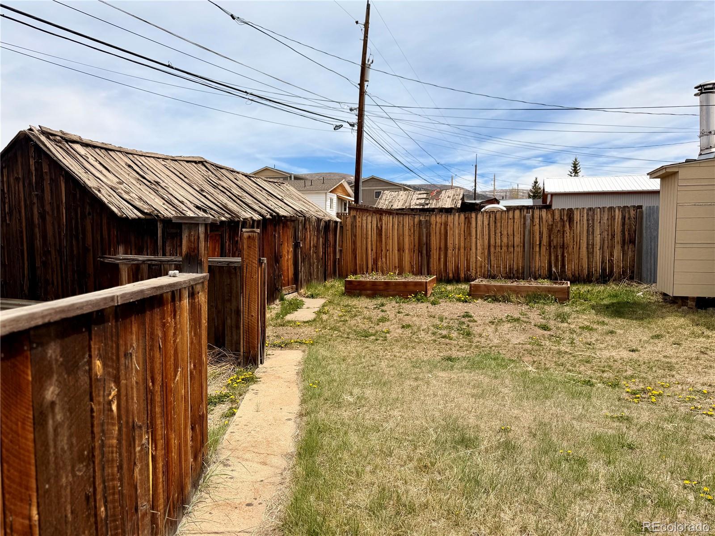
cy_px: 268
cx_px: 358
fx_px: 496
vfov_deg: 56.8
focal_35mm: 24
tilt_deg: -2.5
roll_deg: -0.6
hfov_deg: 71.6
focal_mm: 6.76
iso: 80
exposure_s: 1/6711
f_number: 1.78
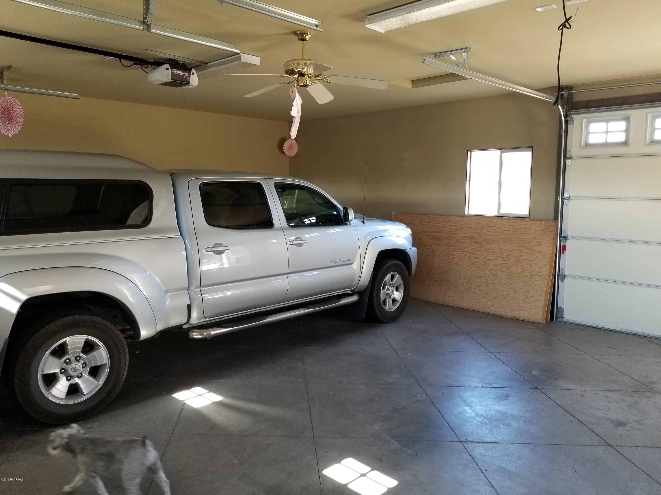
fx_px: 496
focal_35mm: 26
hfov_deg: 67.3
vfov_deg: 53.1
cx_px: 330
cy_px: 248
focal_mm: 4.3
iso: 125
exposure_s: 1/60
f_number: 1.7
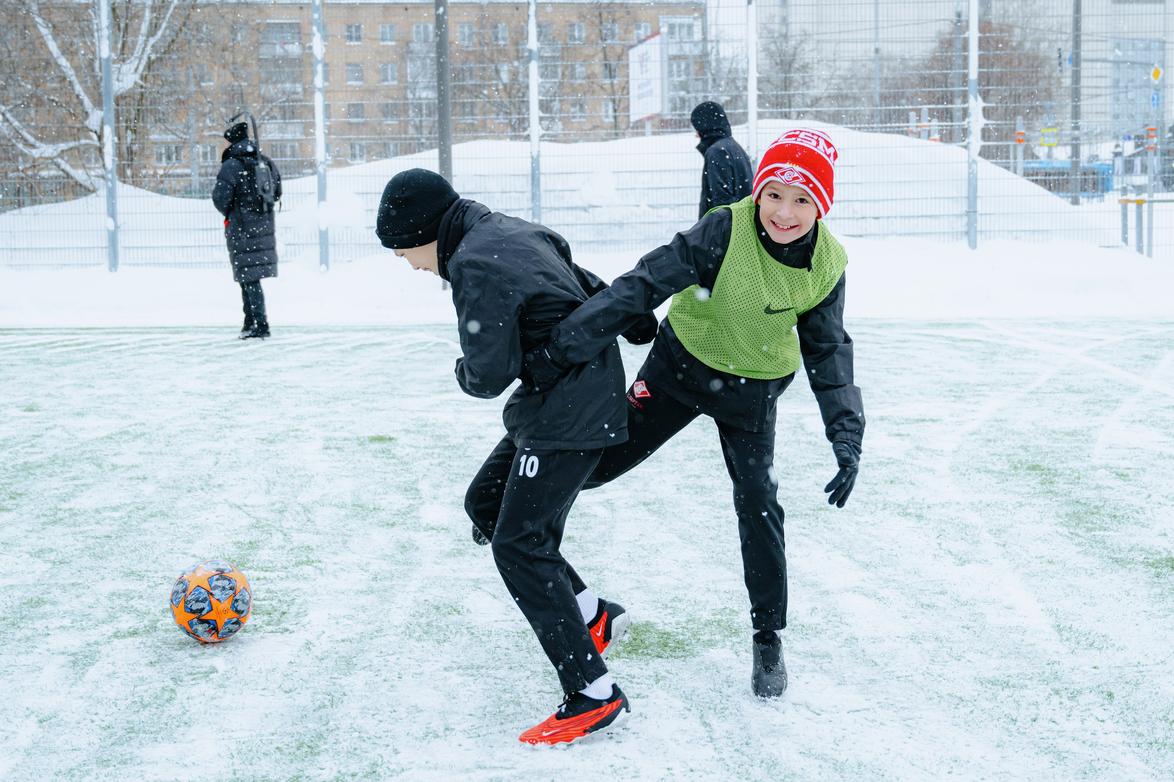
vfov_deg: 26.2
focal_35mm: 52
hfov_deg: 38.4
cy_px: 382
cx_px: 607
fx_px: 1683
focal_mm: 38
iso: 400
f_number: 4
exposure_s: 1/800
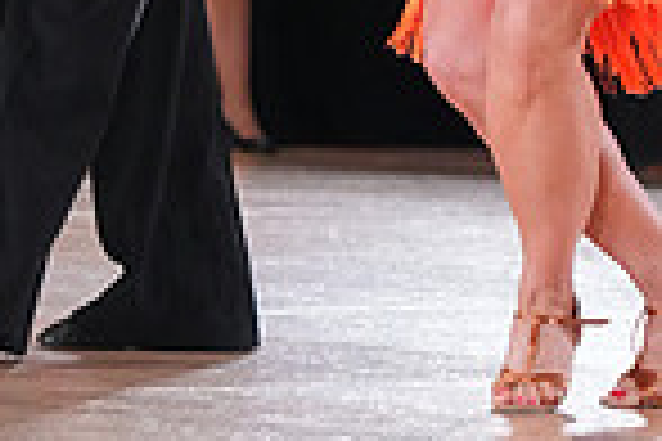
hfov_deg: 5.0
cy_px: -472
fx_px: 7594
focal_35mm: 413
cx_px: 259
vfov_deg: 3.3
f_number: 4
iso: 4000
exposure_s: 1/500
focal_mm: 105
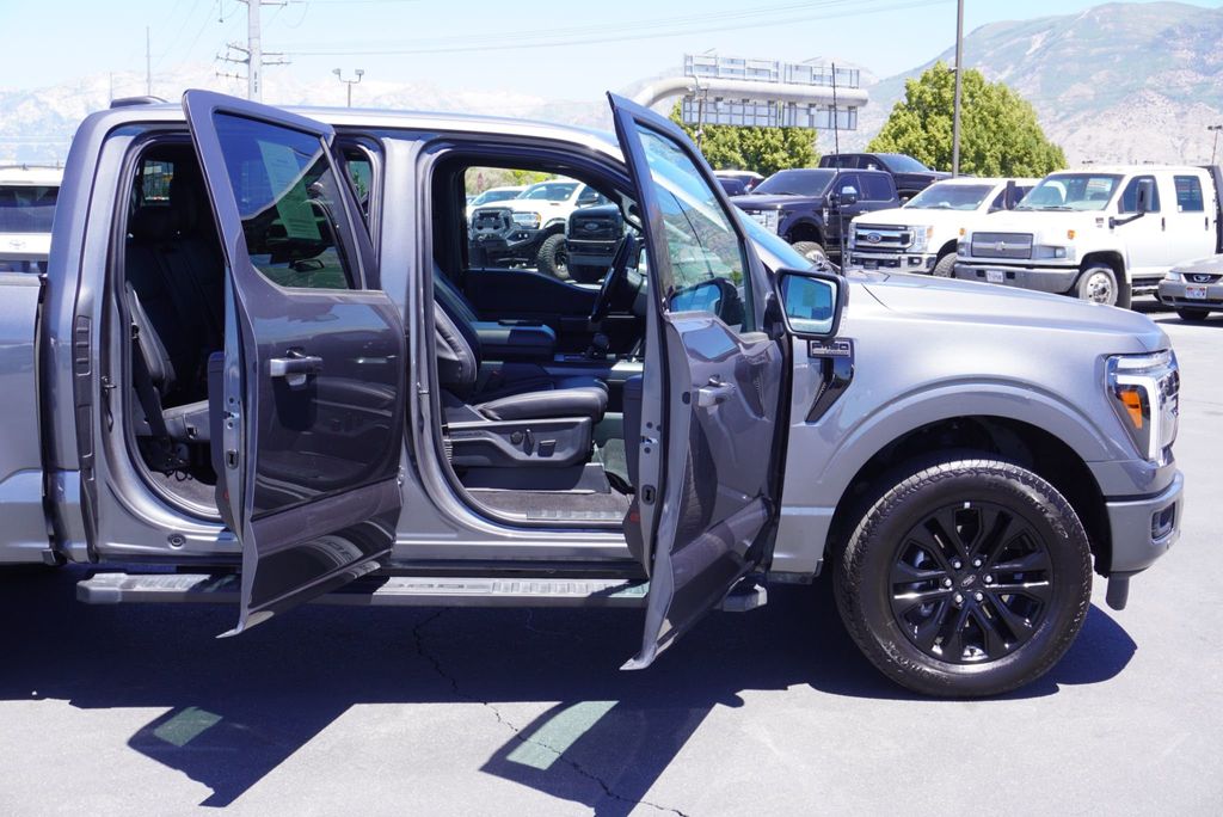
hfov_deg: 47.9
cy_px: 408
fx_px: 1377
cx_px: 612
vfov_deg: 33.1
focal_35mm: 40
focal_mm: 27
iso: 100
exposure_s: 1/100
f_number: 7.1
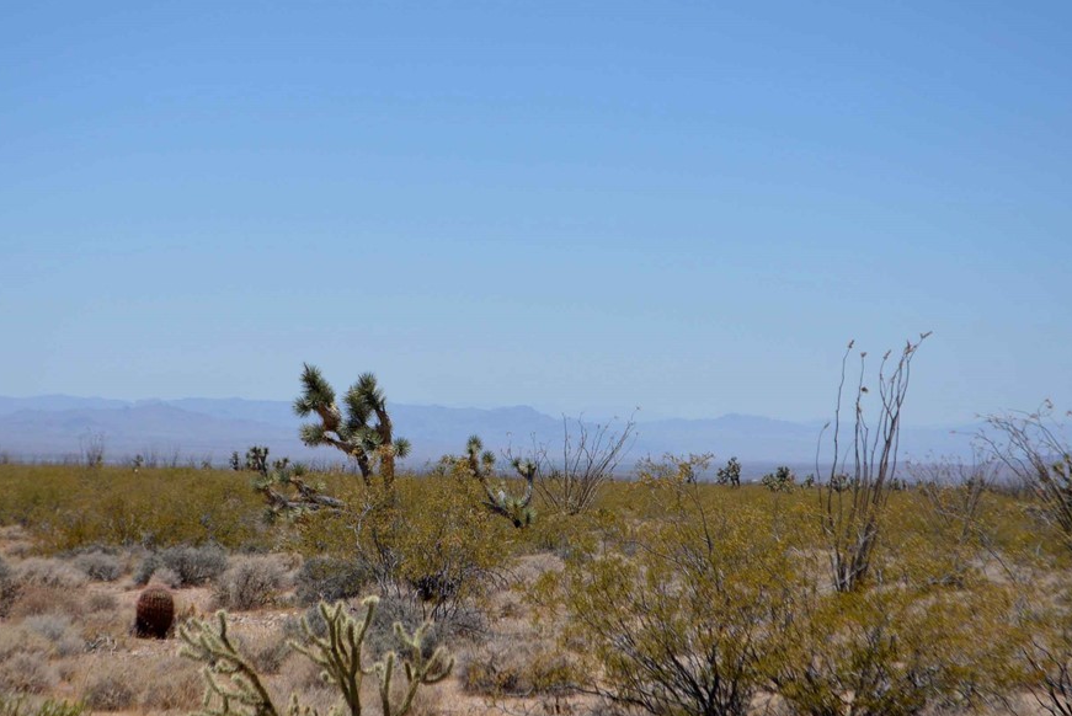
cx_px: 484
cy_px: 384
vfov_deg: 13.4
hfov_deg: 19.9
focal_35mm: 103
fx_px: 3058
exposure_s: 1/2000
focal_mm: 55
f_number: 7.1
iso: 400
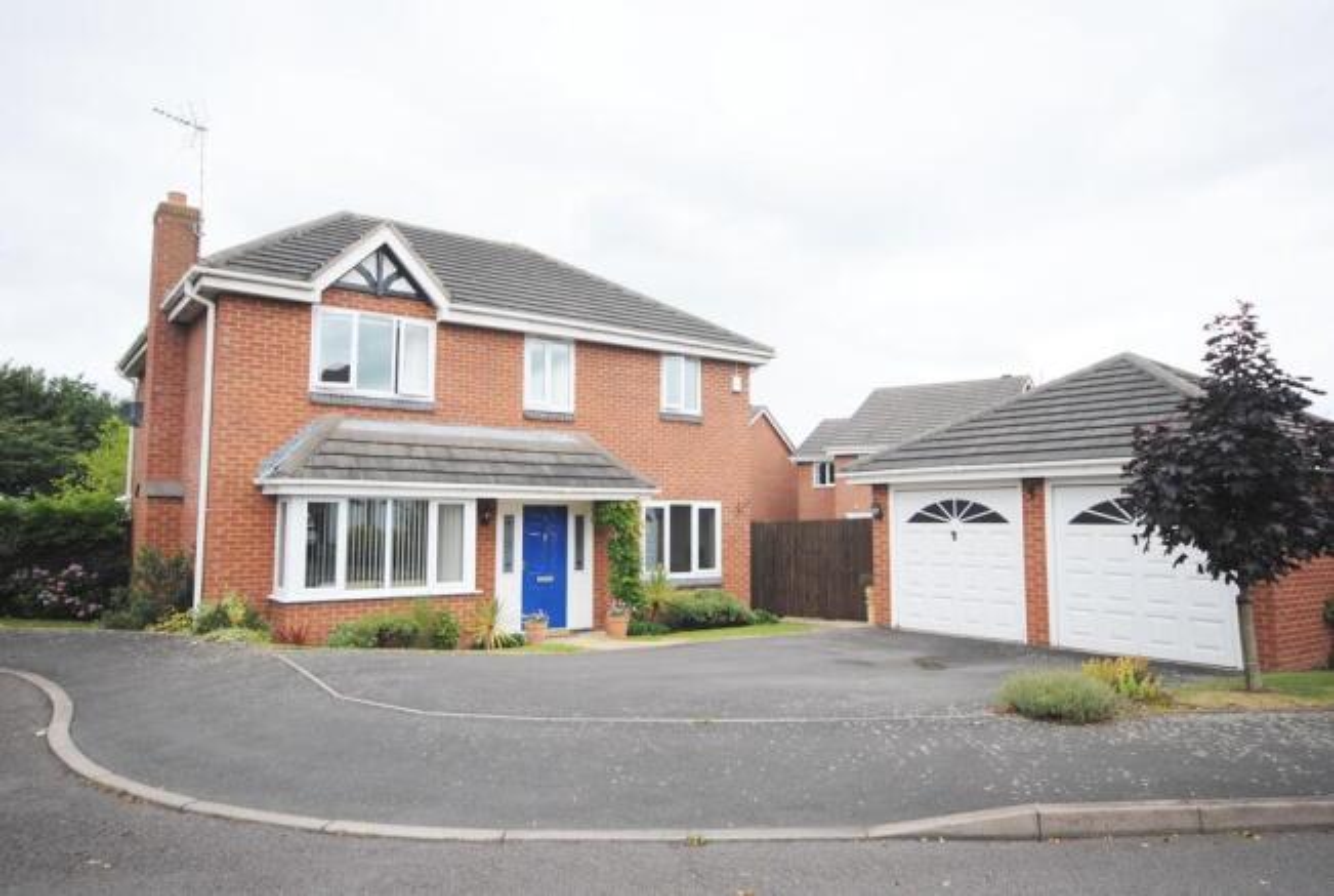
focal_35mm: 24
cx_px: 667
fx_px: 891
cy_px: 448
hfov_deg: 73.6
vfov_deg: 53.4
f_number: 7.1
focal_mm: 16
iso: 100
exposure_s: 1/200
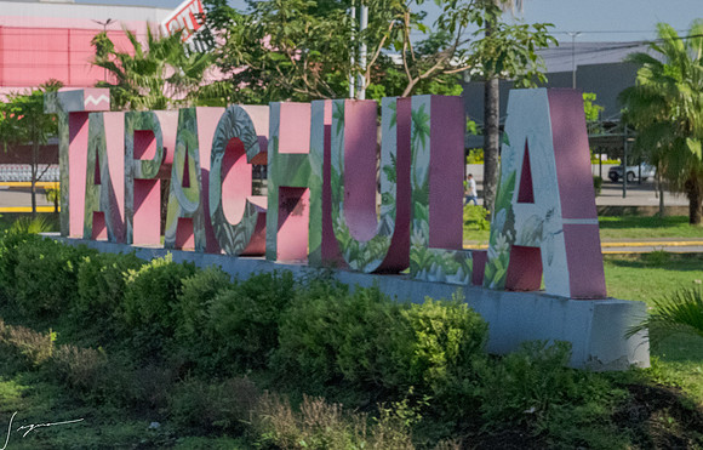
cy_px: 254
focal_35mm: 95
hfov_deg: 21.8
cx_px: 422
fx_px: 1826
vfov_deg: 14.0
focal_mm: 40
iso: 3600
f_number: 7.1
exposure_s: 1/640
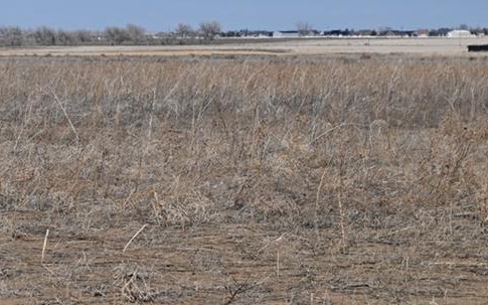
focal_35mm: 252
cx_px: -151
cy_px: 35
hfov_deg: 8.2
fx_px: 3351
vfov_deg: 5.2
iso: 100
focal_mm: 75
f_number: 7.1
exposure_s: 1/800
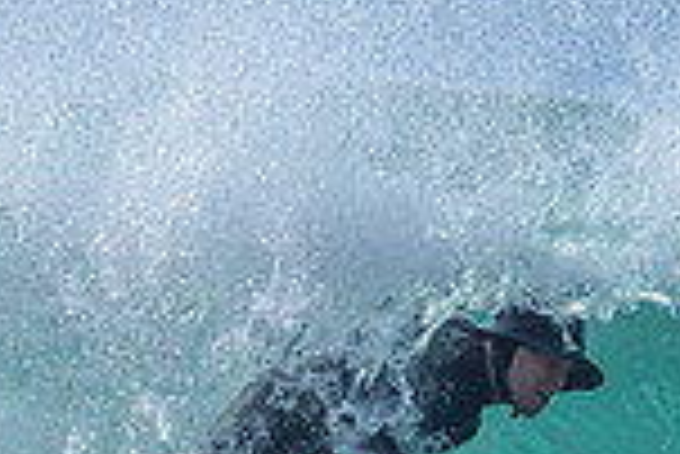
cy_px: 600
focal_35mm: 3689
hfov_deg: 0.6
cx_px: 752
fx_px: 69747
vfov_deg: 0.4
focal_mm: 800
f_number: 6.3
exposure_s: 1/2000
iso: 280
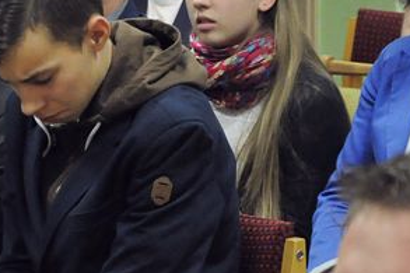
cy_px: 138
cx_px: -8
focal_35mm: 287
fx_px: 3267
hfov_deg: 7.2
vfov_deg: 4.8
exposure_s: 1/60
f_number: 5.3
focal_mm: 66
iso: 3200
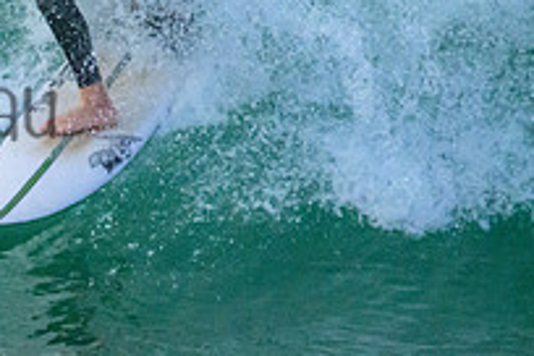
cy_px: 77
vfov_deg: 0.6
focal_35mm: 2271
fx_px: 33684
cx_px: -220
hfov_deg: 0.9
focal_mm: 800
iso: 10000
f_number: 11
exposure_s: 1/1000
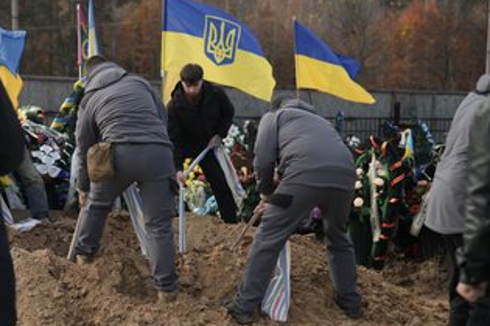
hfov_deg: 22.8
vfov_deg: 15.4
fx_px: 1211
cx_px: 182
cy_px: 176
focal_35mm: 89
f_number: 2.8
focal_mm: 70
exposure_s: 1/160
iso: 200
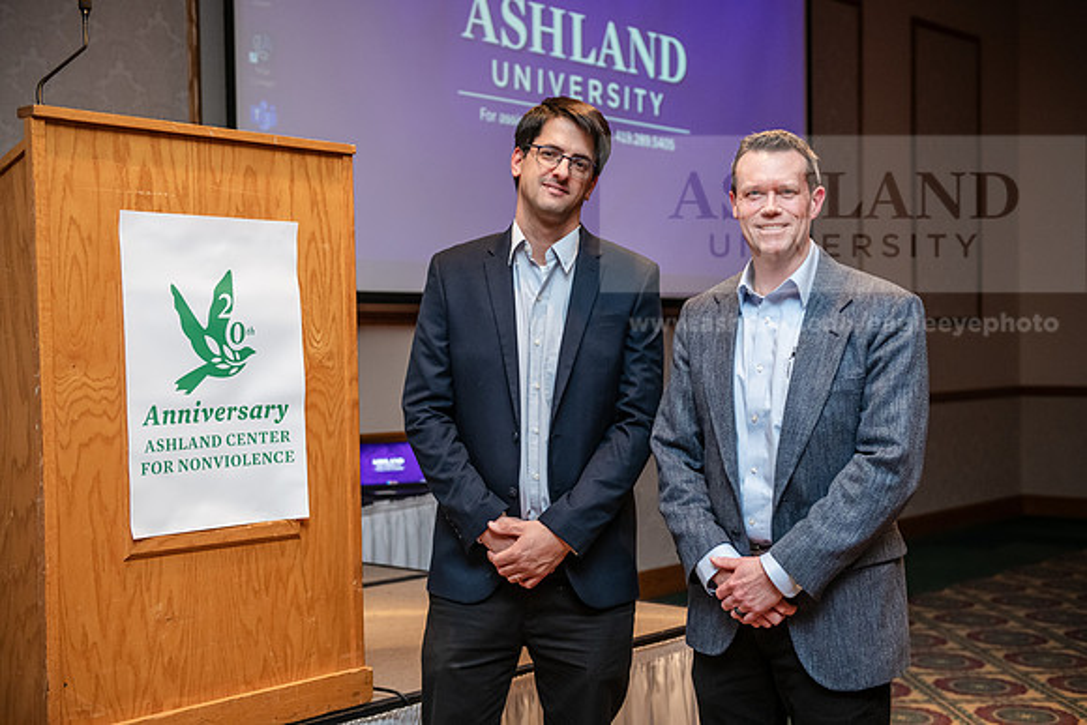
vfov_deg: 27.0
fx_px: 1510
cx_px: 544
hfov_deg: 39.6
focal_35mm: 50
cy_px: 362
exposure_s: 1/160
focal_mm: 50
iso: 2000
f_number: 3.2
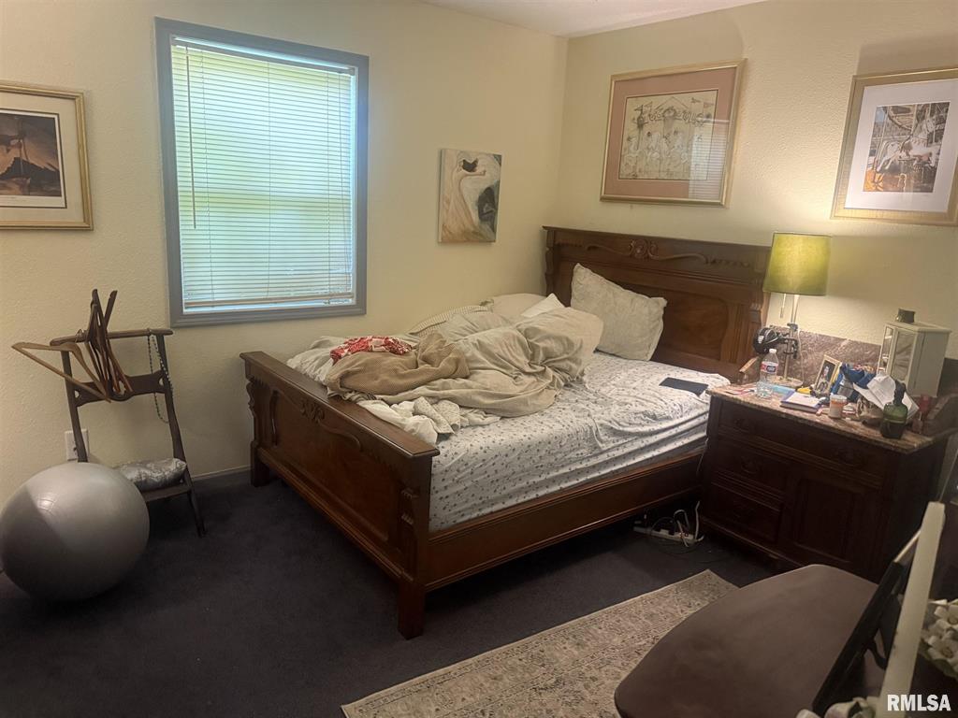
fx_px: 664
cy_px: 359
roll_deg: -2.2
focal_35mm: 24
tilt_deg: -11.6
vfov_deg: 56.8
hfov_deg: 71.6
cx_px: 479
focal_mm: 6.76
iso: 640
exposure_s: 1/60
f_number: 1.78
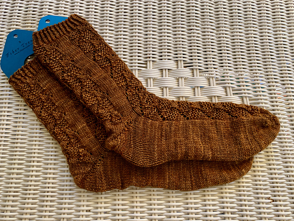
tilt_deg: -76.1
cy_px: 110
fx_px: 221
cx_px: 147
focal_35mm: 26
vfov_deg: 53.1
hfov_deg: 67.3
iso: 320
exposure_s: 1/40
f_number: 1.8
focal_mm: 4.25
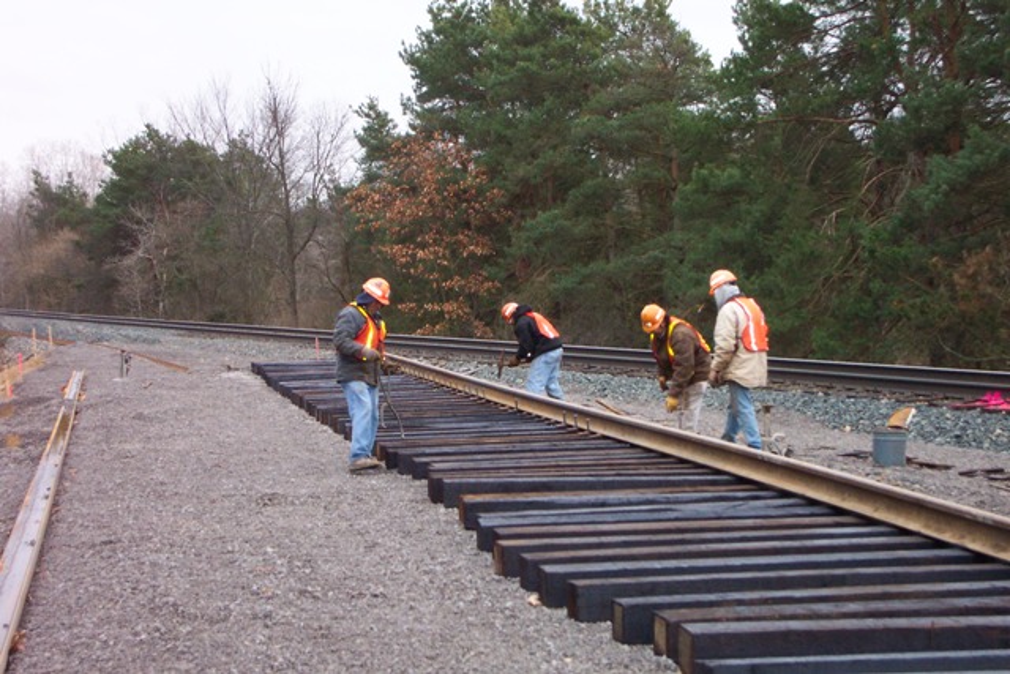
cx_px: 505
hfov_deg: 25.1
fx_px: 2273
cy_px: 337
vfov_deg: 16.9
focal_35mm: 81
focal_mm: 16.4
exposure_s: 1/60
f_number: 4
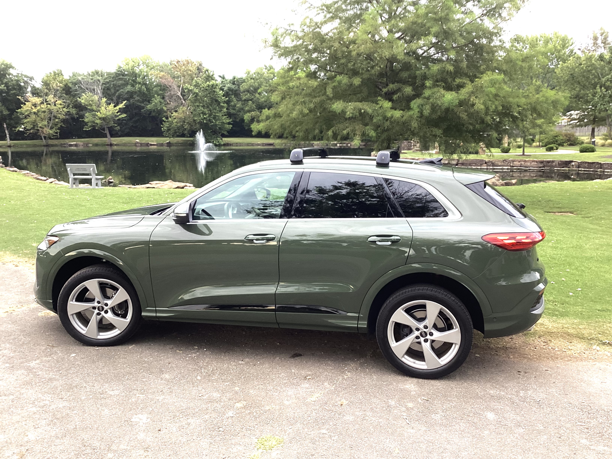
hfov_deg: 58.4
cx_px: 306
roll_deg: +0.6
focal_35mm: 31
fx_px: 548
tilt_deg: -11.8
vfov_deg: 45.4
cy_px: 230
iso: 80
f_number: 2.4
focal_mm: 3.3
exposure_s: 1/60
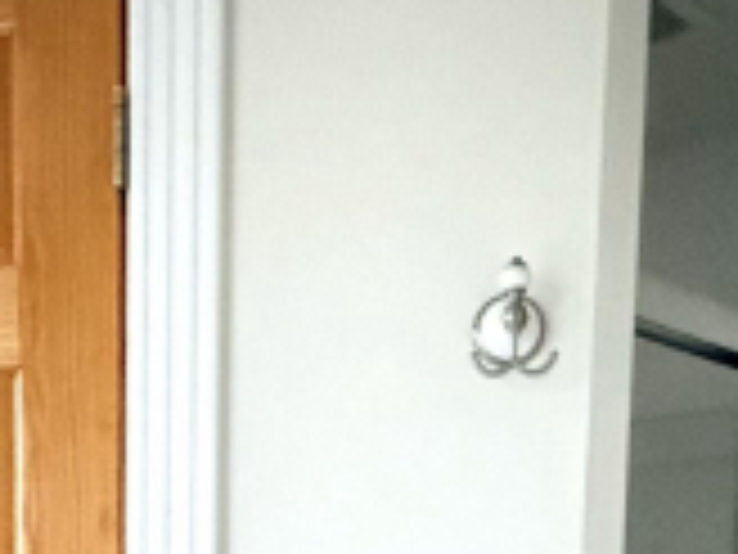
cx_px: 254
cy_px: 770
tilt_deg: -6.9
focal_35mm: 57
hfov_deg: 33.5
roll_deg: -2.5
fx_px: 1215
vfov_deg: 22.3
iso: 1250
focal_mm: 2.22
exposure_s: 1/28
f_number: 2.2
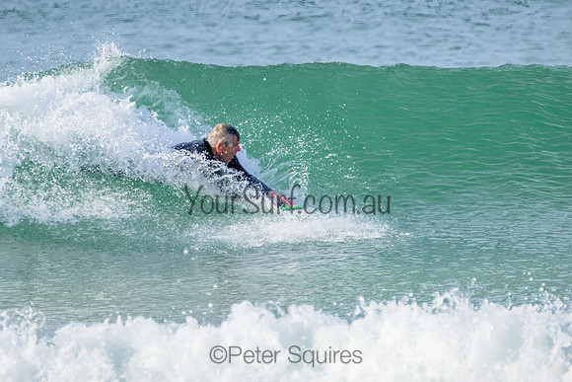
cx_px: 267
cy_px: 191
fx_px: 17494
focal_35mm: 1101
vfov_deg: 1.2
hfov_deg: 1.9
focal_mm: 800
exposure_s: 1/1600
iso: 1400
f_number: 11
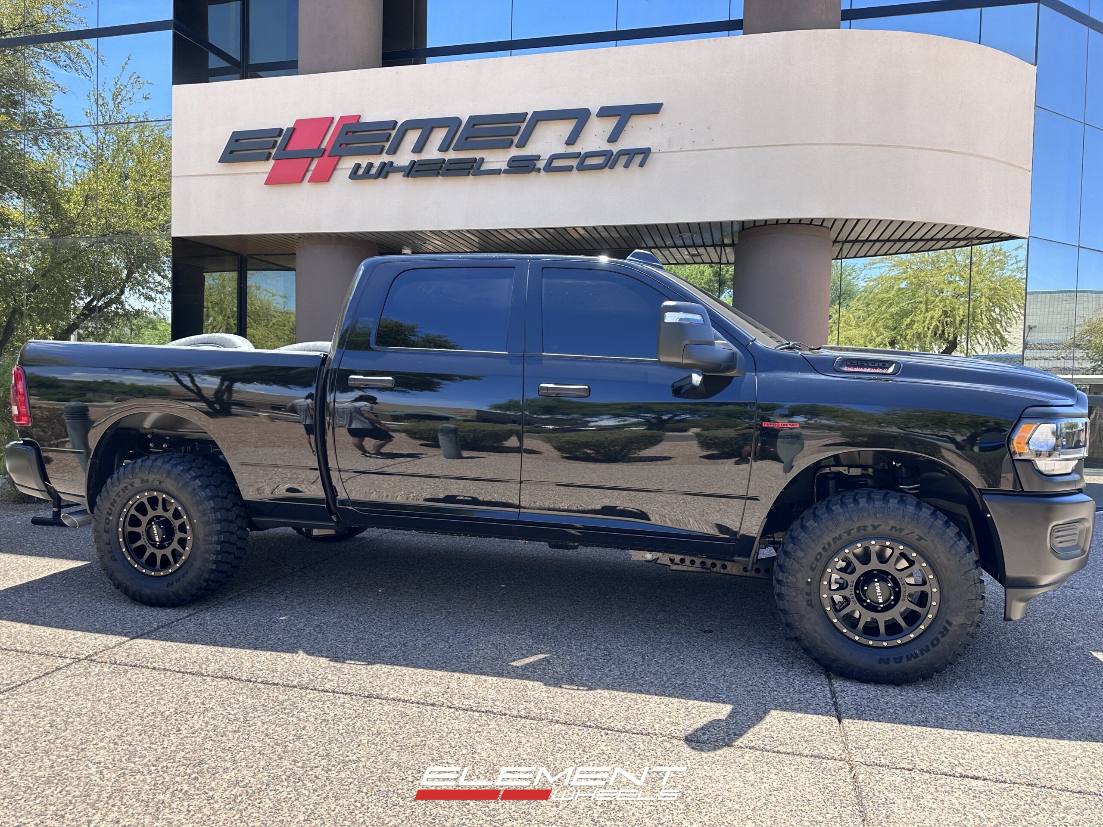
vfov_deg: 56.8
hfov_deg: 71.6
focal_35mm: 24
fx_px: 765
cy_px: 414
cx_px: 552
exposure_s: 1/894
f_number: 1.78
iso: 80
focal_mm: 6.86
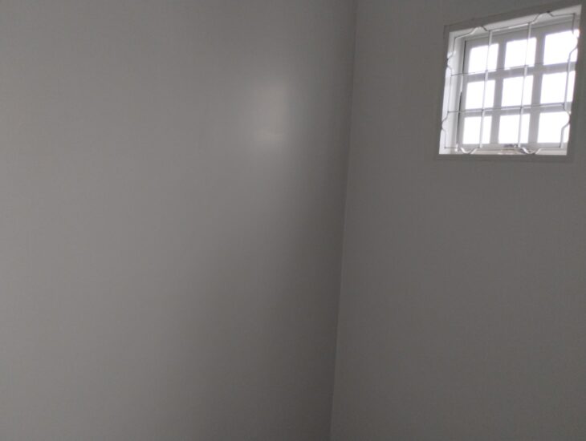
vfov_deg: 49.9
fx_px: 475
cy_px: 220
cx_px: 293
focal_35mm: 28
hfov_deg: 63.4
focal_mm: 4.27
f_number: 1.8
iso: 409
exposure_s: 1/120
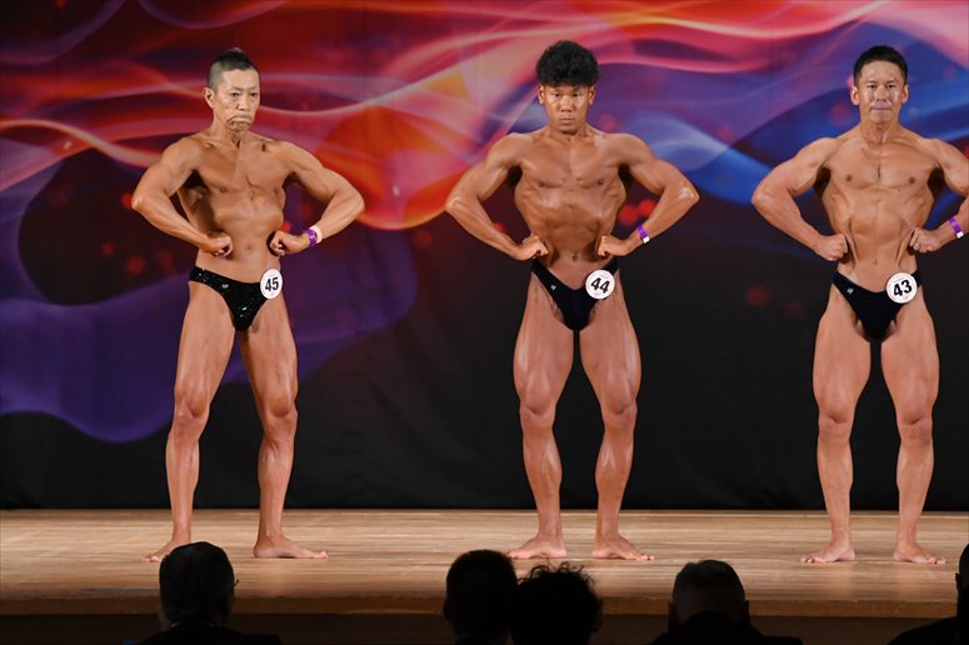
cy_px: 322
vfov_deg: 6.3
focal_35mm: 217
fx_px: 5838
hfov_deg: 9.5
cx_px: 484
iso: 3200
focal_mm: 145
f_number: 5.6
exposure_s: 1/400
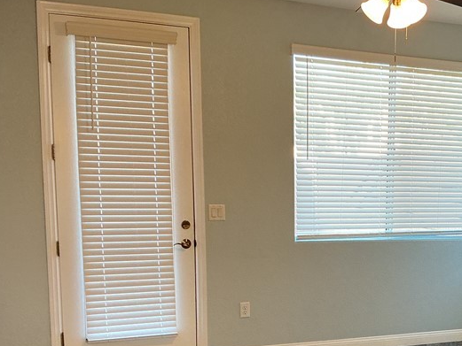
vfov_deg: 25.0
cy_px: 300
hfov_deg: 32.3
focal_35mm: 57
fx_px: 761
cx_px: 403
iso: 125
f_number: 1.8
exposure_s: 1/60
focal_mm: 3
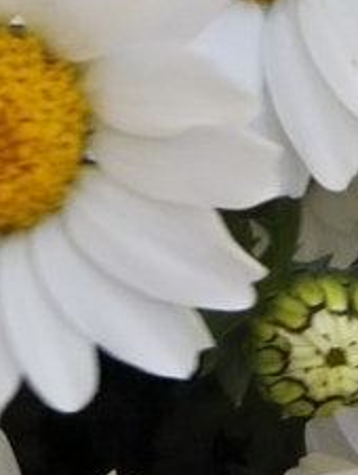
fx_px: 2188
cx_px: 434
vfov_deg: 11.2
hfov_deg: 9.2
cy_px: -475
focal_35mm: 159
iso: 25
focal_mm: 4
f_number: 2.2
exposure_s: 1/120
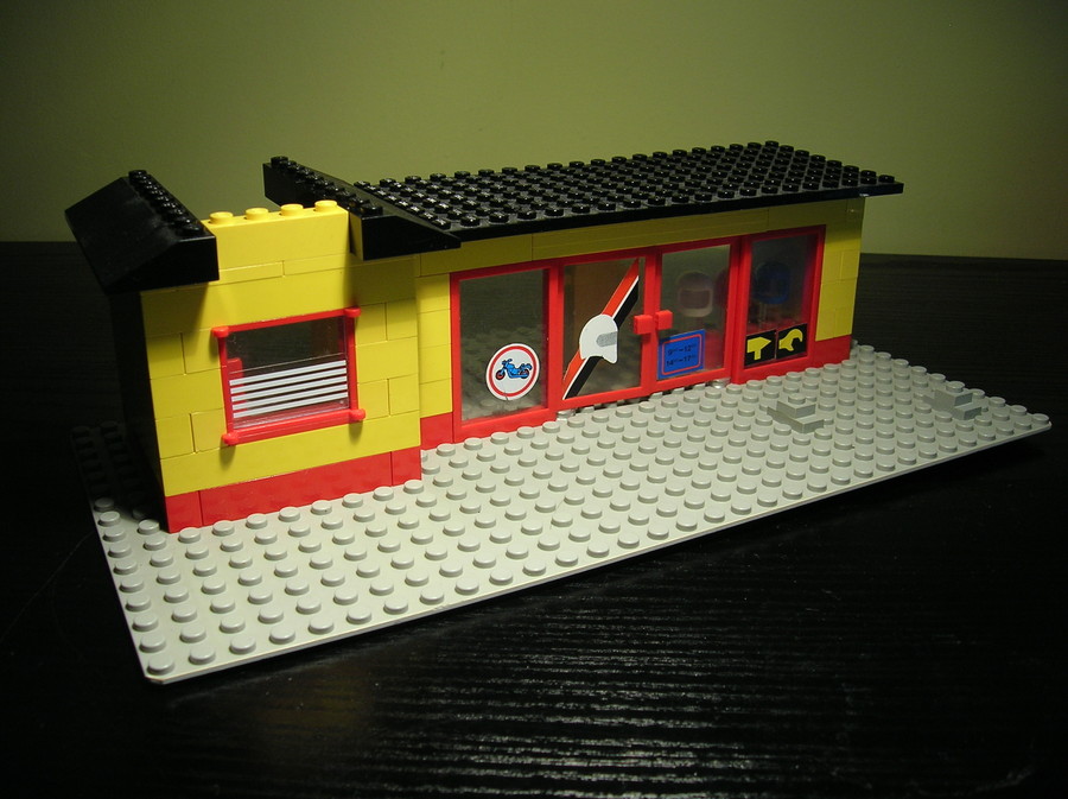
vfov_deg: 41.7
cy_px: 400
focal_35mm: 34
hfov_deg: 54.0
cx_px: 534
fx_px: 1048
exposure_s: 1/27.4
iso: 50
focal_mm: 5.7
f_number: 2.9
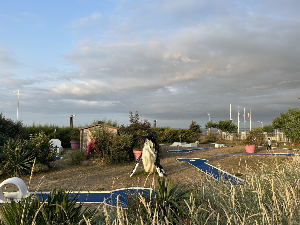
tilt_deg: +5.3
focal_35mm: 26
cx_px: 150
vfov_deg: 53.1
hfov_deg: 67.3
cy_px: 112
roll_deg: -0.7
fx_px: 225
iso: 50
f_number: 1.5
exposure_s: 1/1079
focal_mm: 5.7
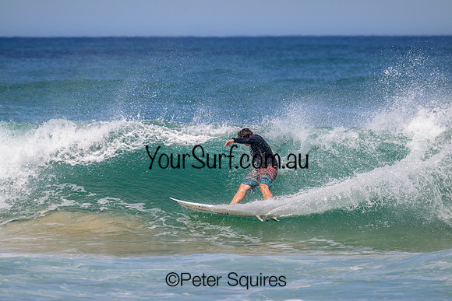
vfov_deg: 2.6
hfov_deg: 3.9
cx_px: 226
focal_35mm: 530
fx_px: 6656
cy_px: 150
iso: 800
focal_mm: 530
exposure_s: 1/2000
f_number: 11
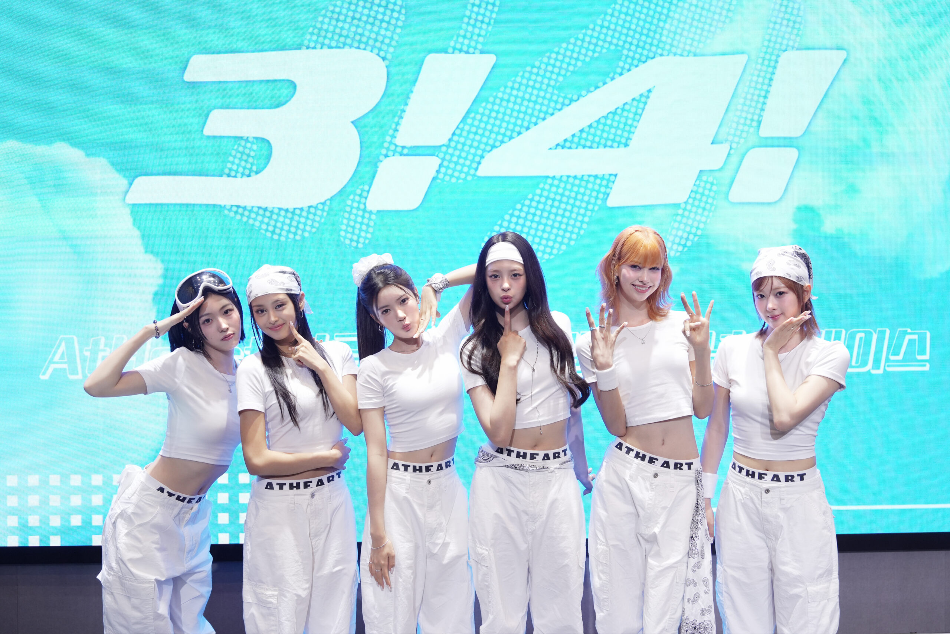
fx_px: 897
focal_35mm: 34
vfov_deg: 38.9
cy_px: 317
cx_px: 475
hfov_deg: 55.8
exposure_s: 1/125
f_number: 3.5
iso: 1250
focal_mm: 34
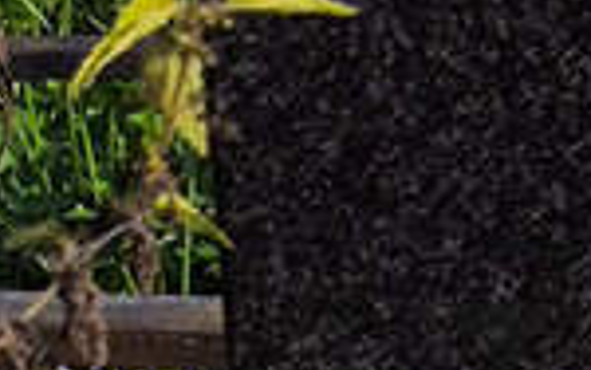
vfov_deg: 4.5
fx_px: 4545
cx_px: 1022
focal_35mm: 282
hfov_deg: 7.3
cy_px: 1106
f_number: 1.7
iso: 50
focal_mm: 4.71
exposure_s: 1/690
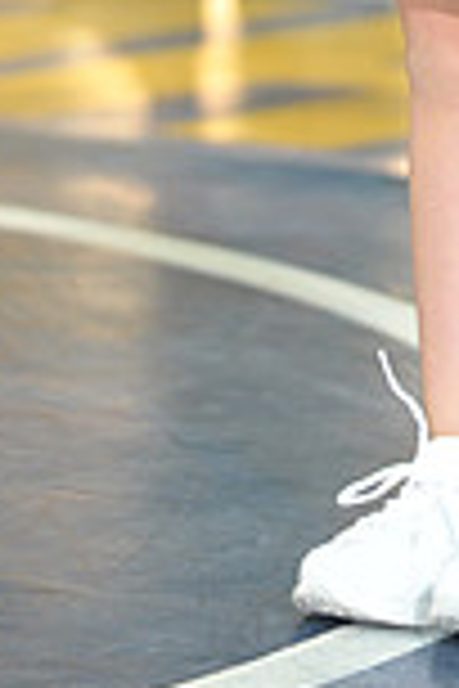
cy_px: -535
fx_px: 7401
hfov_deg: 3.5
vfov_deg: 5.3
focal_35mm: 387
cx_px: 441
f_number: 2.8
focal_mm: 102
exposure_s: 1/100
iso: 500
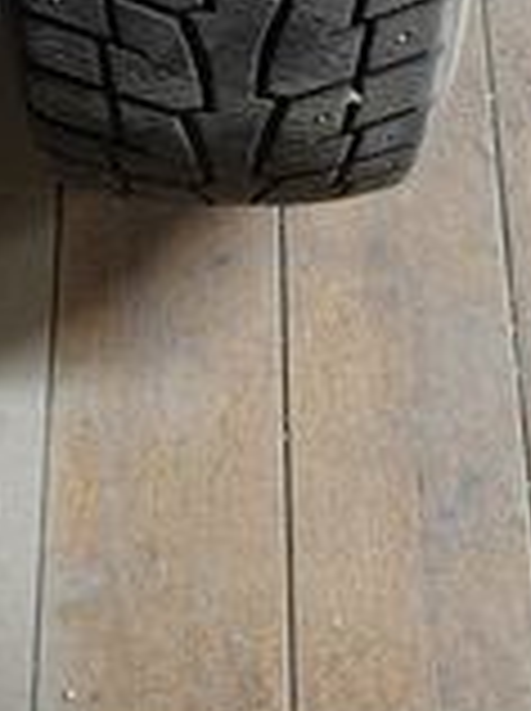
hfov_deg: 20.1
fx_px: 1497
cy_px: -338
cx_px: 295
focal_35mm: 73
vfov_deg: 22.3
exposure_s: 1/100
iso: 800
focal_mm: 6.06
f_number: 1.6
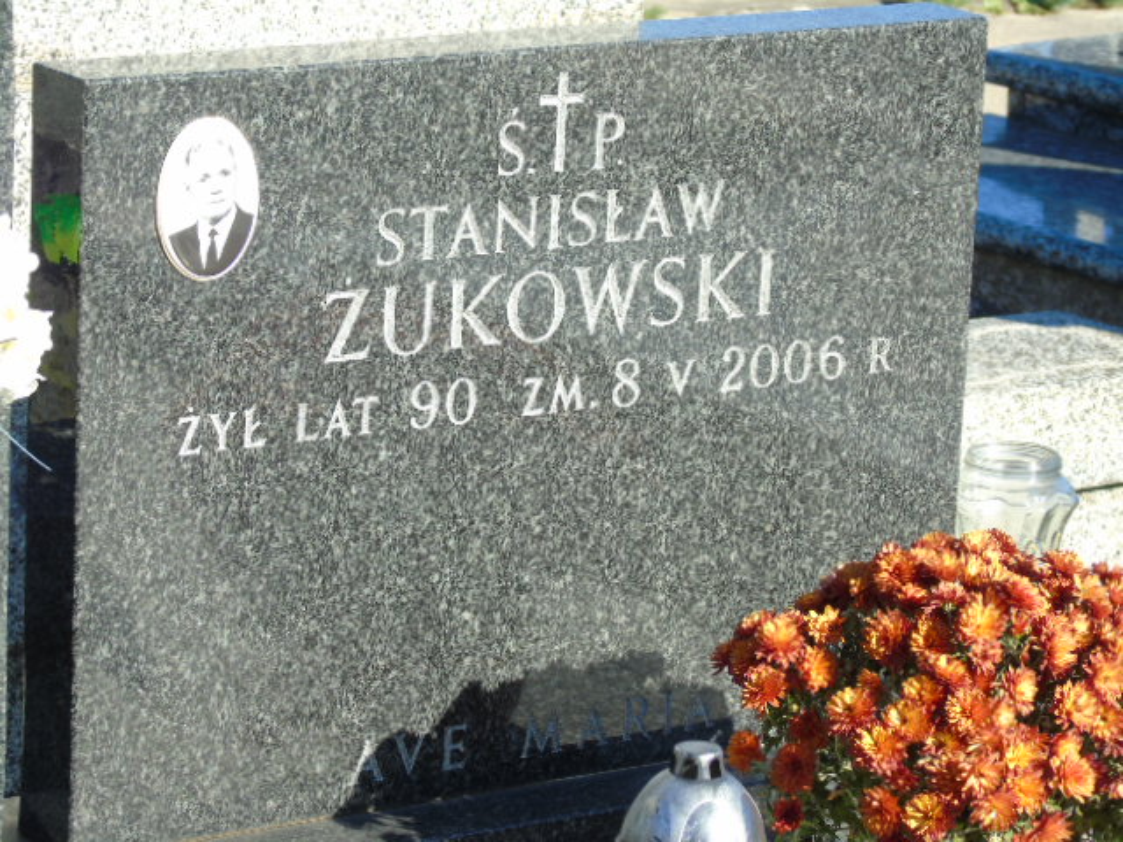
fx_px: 4607
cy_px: 421
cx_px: 562
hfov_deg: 13.9
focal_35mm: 142
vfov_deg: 10.4
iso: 80
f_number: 4.7
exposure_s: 1/200
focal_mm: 25
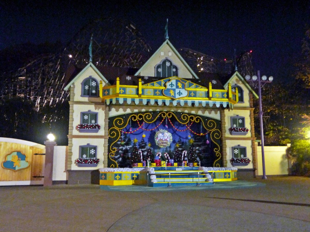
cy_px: 116
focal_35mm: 32
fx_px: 287
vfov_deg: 44.2
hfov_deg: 56.8
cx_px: 155
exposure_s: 1/8
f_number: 4
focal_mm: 16
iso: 1600
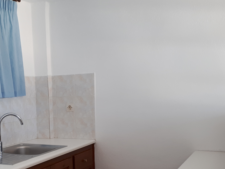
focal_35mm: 53
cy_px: 136
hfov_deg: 35.3
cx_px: 53
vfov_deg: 27.0
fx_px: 345
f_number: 1.9
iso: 64
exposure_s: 1/33
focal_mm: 3.6
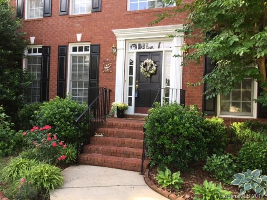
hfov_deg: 61.7
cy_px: 100
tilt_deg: +0.6
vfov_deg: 48.2
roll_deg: -1.9
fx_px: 224
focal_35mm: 29
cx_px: 134
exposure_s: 1/120
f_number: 2.2
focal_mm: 4.15
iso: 32
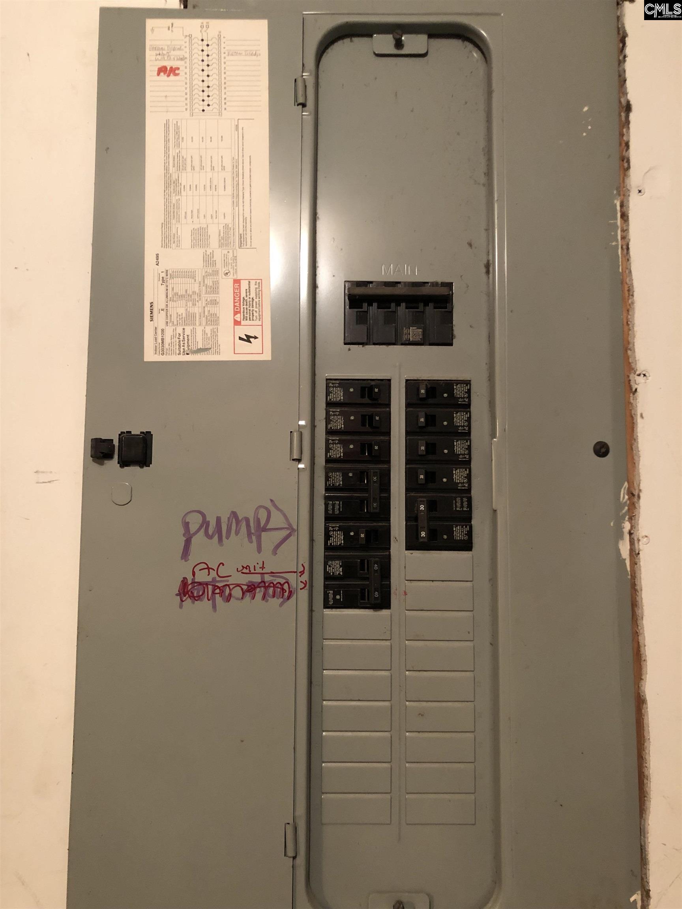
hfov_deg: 49.7
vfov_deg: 63.4
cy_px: 454
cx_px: 341
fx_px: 736
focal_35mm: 28
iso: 100
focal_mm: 3.99
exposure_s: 1/6
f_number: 1.8
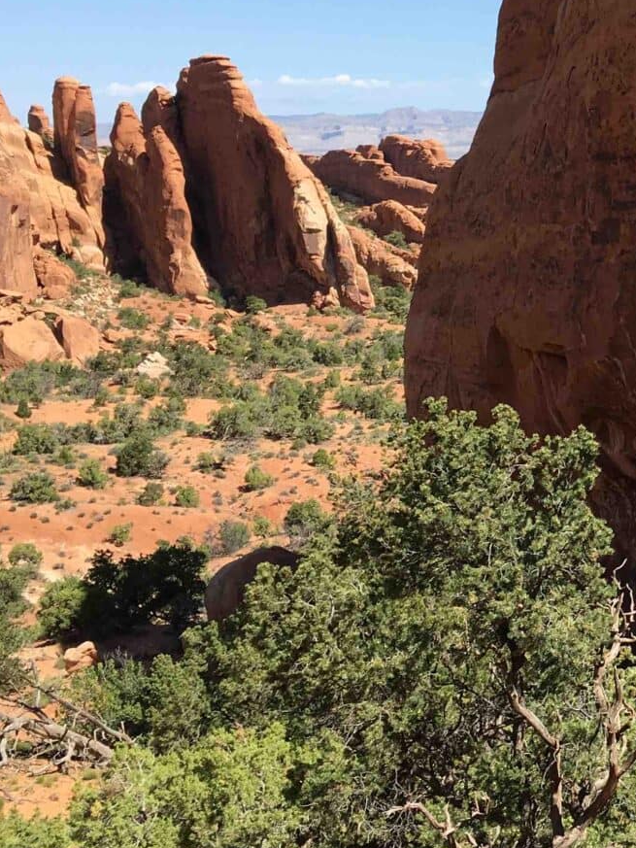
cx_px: 915
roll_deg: +1.1
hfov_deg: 19.3
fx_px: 1665
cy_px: 267
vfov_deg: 28.3
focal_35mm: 68
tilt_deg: -5.1
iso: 25
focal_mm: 4.15
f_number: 2.2
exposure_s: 1/1148
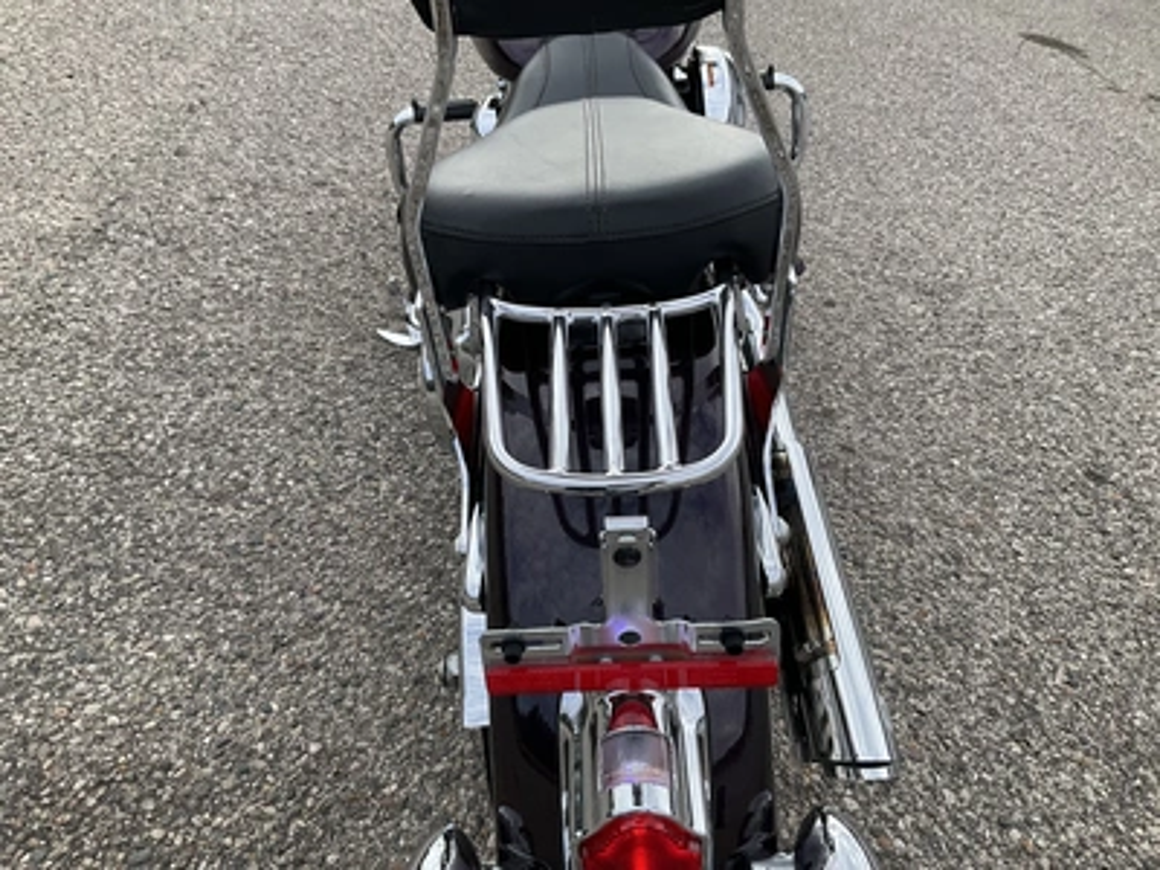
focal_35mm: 29
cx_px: 580
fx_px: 972
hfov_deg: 61.7
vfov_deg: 48.2
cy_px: 435
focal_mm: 3
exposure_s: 1/642
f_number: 1.8
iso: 25
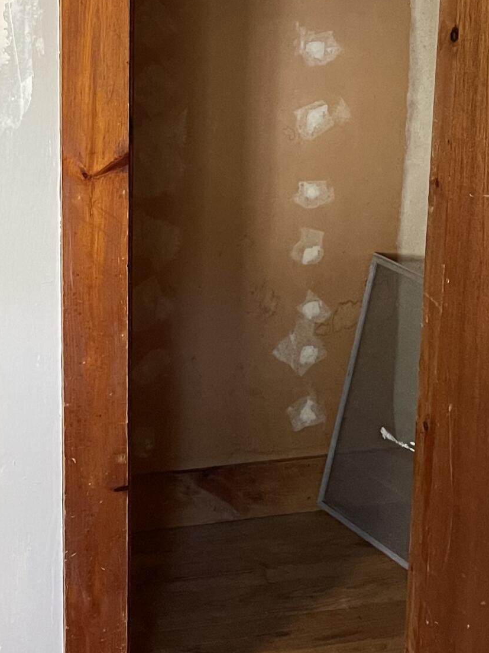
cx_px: 67
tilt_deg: -12.4
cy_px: 109
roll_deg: -0.1
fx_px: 1281
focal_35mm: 68
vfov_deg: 27.8
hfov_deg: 21.2
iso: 500
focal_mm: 5.1
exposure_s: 1/40
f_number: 1.6
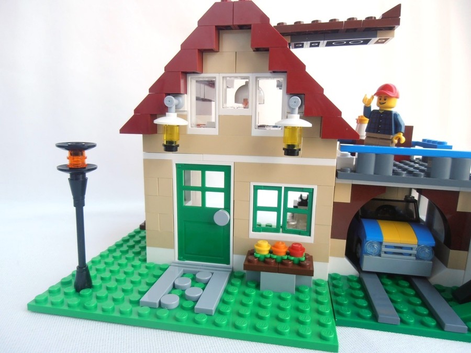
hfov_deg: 71.6
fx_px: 327
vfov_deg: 56.8
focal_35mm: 24
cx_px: 236
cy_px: 176
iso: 80
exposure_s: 1/50
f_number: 3
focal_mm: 4.2
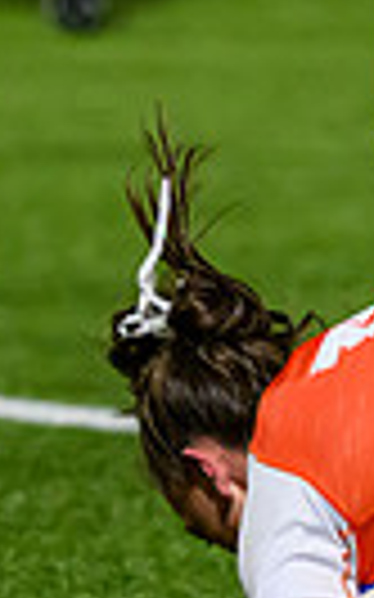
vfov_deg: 2.5
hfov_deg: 1.6
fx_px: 13583
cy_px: 572
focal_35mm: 832
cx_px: 602
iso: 5000
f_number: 2.8
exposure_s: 1/1250
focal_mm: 145
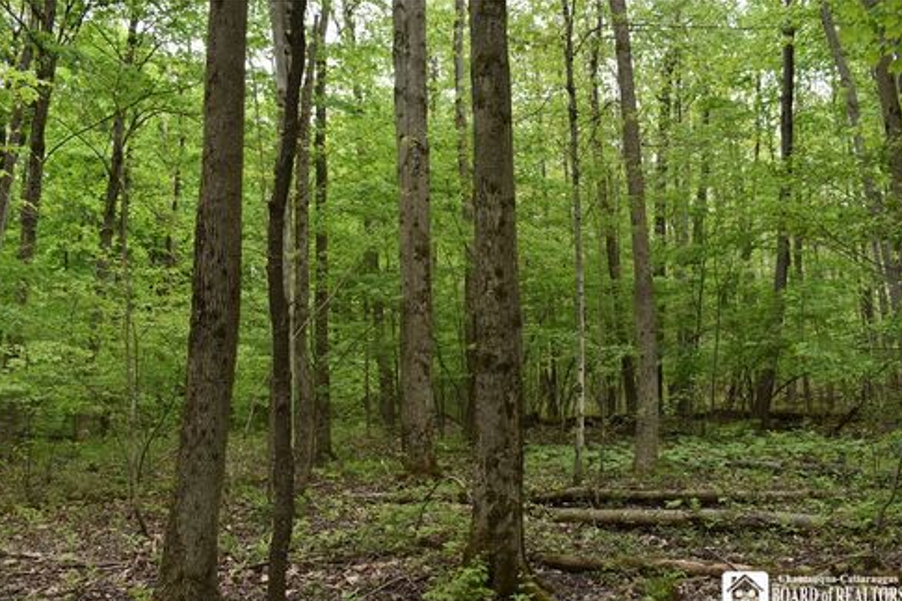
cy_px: 308
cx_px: 443
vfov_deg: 38.9
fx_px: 852
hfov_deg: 55.8
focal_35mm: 34
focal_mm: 22
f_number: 6.3
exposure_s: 1/160
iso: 400
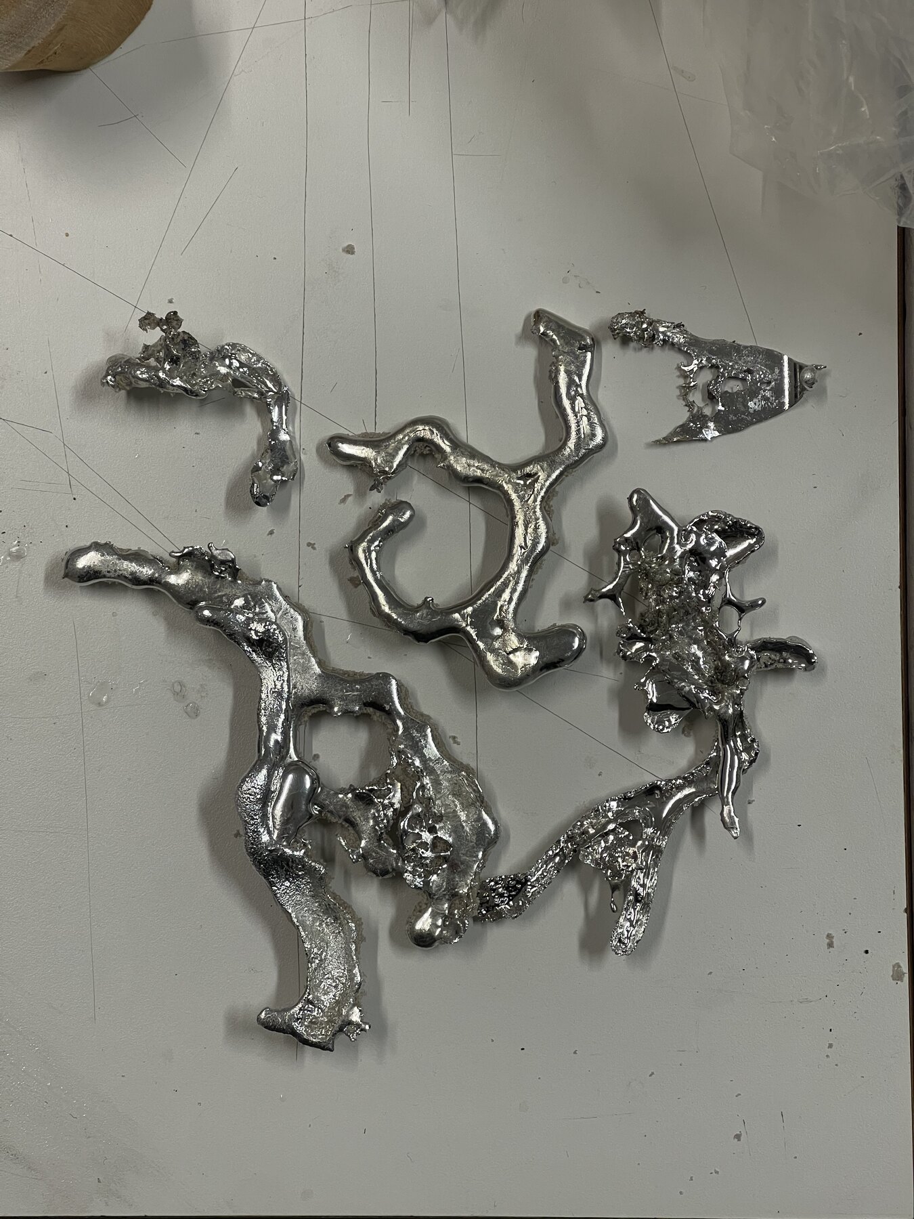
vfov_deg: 30.3
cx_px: 457
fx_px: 2253
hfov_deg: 22.9
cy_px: 610
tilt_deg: -86.6
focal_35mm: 64
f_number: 2.2
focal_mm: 7.5
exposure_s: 1/100
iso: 125
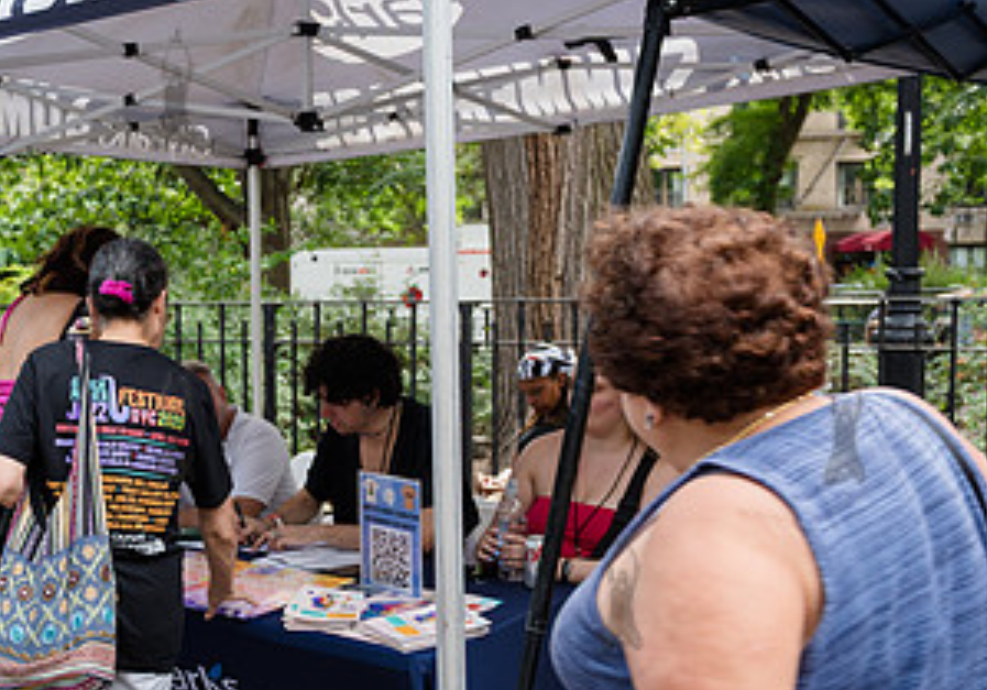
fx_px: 1558
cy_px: 400
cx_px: 94
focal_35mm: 56
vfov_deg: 24.9
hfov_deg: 33.3
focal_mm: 27
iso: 200
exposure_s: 1/160
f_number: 3.5
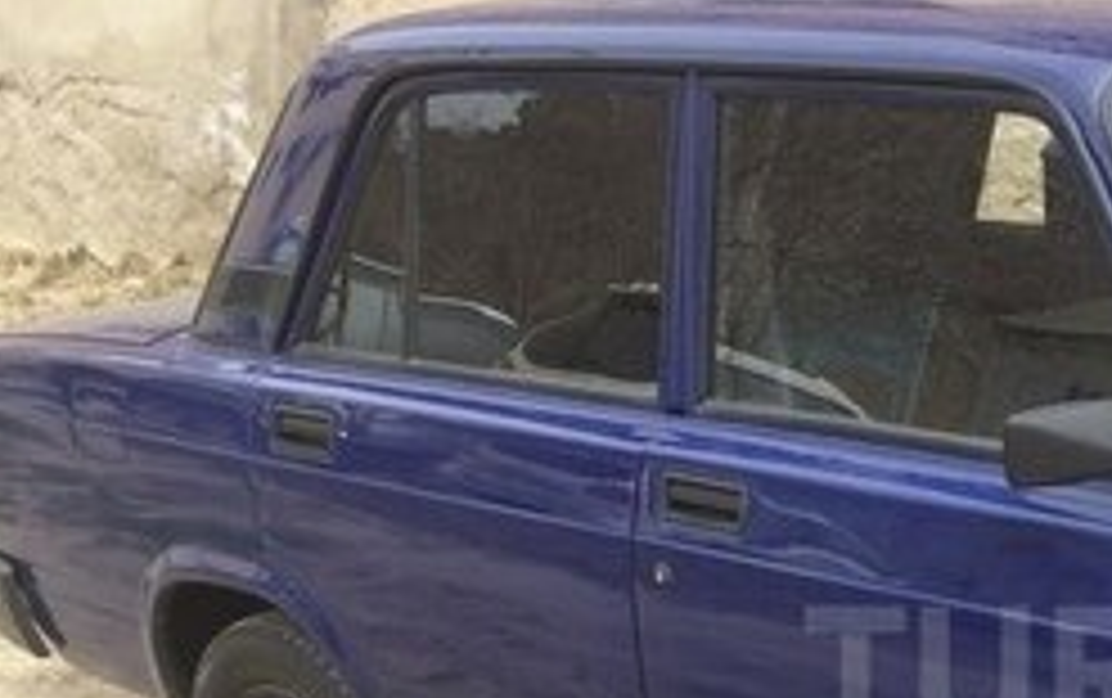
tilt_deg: -17.9
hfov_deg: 23.4
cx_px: 1265
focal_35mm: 82
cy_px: 673
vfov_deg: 15.7
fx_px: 2488
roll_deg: -0.9
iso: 32
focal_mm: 4.15
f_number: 2.2
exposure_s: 1/707
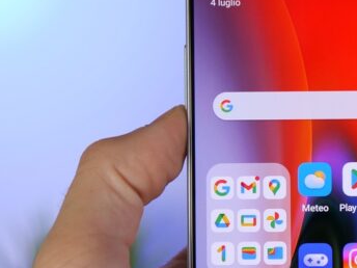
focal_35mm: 118
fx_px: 1217
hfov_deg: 16.5
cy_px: 123
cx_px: 326
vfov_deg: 12.6
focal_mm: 16
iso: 200
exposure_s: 1/100
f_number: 1.8
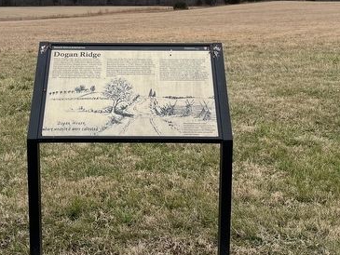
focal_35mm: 57
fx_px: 560
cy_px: 69
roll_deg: -1.6
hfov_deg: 33.7
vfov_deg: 25.4
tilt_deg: -9.3
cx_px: 135
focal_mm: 5.1
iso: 50
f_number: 1.6
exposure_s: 1/1600
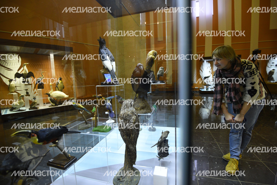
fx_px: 123
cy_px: 92
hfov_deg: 96.7
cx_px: 138
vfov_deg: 73.8
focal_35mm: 16
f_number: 5
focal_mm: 16
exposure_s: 1/100
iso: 2000
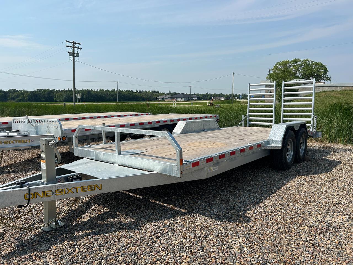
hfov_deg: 67.3
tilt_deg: -7.2
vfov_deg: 53.1
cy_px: 132
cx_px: 176
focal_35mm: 26
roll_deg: +0.3
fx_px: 265
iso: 50
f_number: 1.5
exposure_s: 1/5882
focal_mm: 5.7
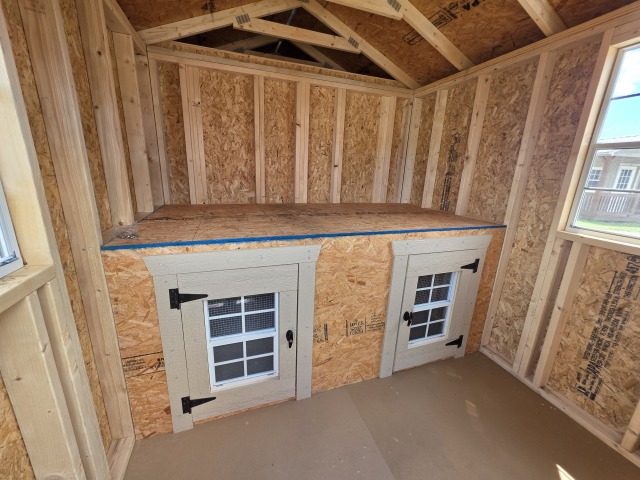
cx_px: 320
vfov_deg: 89.9
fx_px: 240
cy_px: 240
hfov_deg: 106.2
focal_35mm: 13
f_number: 1.9
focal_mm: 2.2
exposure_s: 1/120
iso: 40
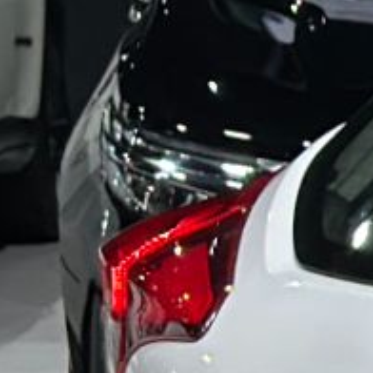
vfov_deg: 4.2
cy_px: 575
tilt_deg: -9.9
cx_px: 1547
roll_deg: -0.5
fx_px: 5059
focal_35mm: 415
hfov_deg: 3.9
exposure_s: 1/120
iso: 160
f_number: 1.78
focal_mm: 6.86
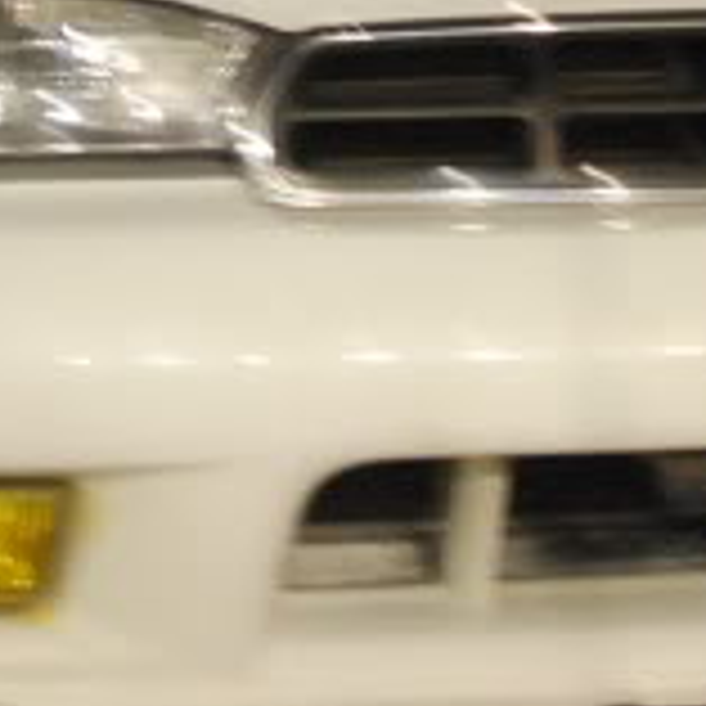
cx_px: -20
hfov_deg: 3.5
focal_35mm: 499
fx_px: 11514
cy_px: -344
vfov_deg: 3.5
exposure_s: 1/2.5
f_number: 4.2
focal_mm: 60
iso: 1600
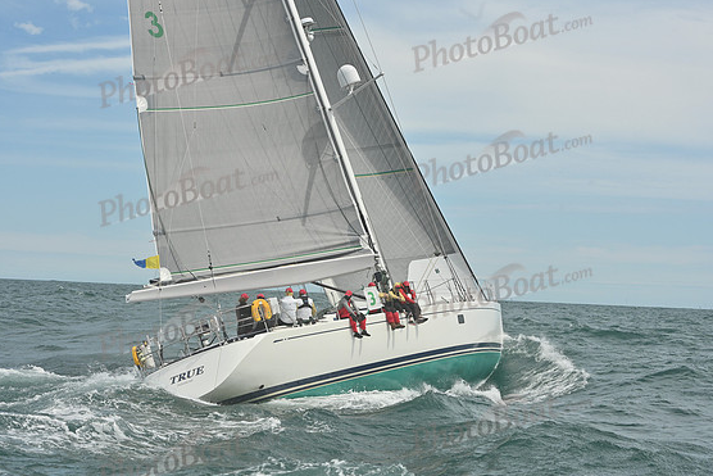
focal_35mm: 73
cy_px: 242
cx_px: 346
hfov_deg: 27.7
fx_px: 1446
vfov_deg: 18.7
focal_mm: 70
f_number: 10
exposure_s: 1/1250
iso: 320
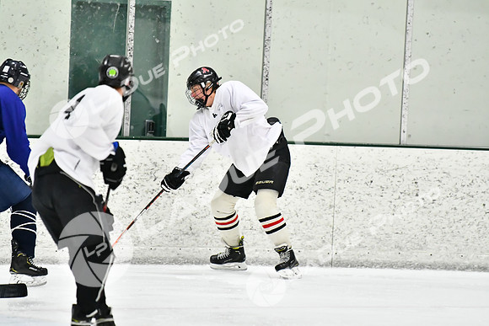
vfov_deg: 4.8
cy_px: 163
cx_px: 244
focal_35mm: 285
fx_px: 3872
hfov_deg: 7.2
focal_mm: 190
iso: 6400
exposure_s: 1/1600
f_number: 2.8
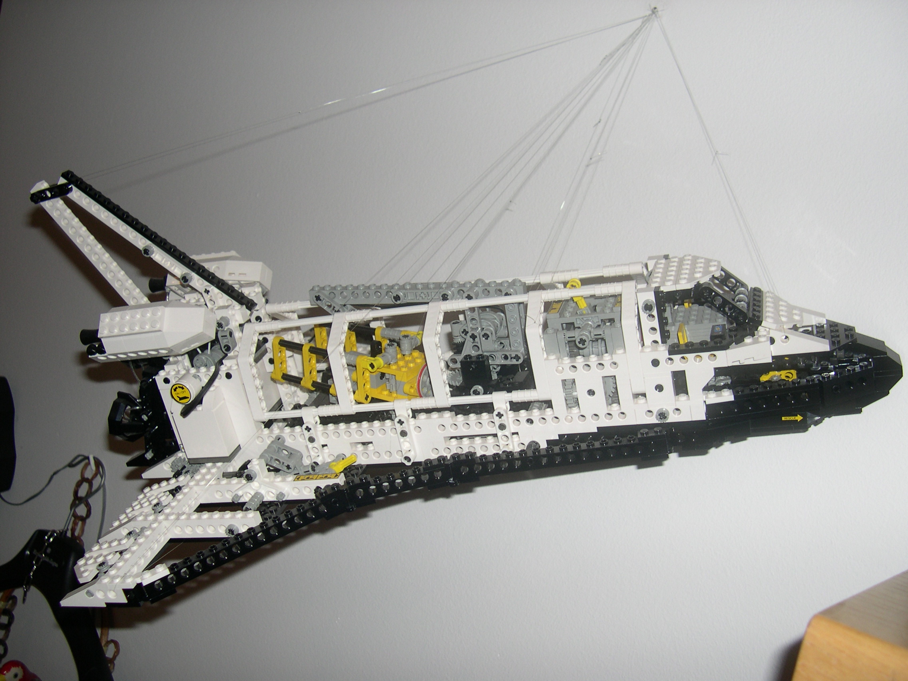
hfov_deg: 49.0
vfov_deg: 37.7
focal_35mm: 38
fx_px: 997
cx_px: 454
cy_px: 340
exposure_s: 1/60
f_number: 2.8
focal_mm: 8
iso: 100
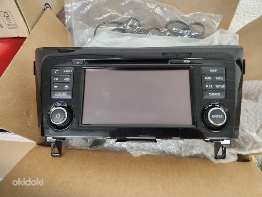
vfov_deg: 58.9
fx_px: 174
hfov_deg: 73.9
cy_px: 98
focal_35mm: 23
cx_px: 131
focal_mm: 5.4
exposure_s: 1/100
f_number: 1.8
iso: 500
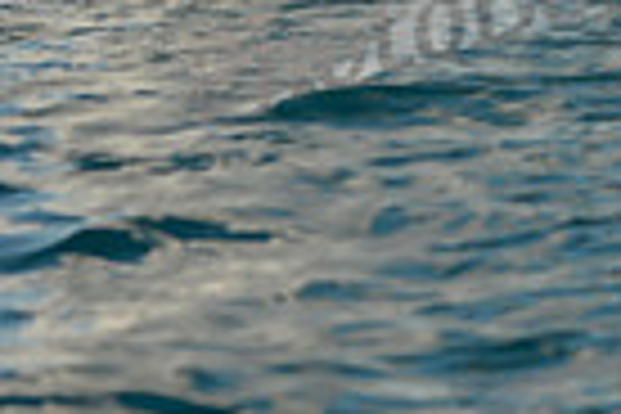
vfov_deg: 4.6
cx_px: 1053
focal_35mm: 295
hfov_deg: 6.8
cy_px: -290
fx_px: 5088
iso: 200
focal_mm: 70
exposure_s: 1/800
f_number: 6.3
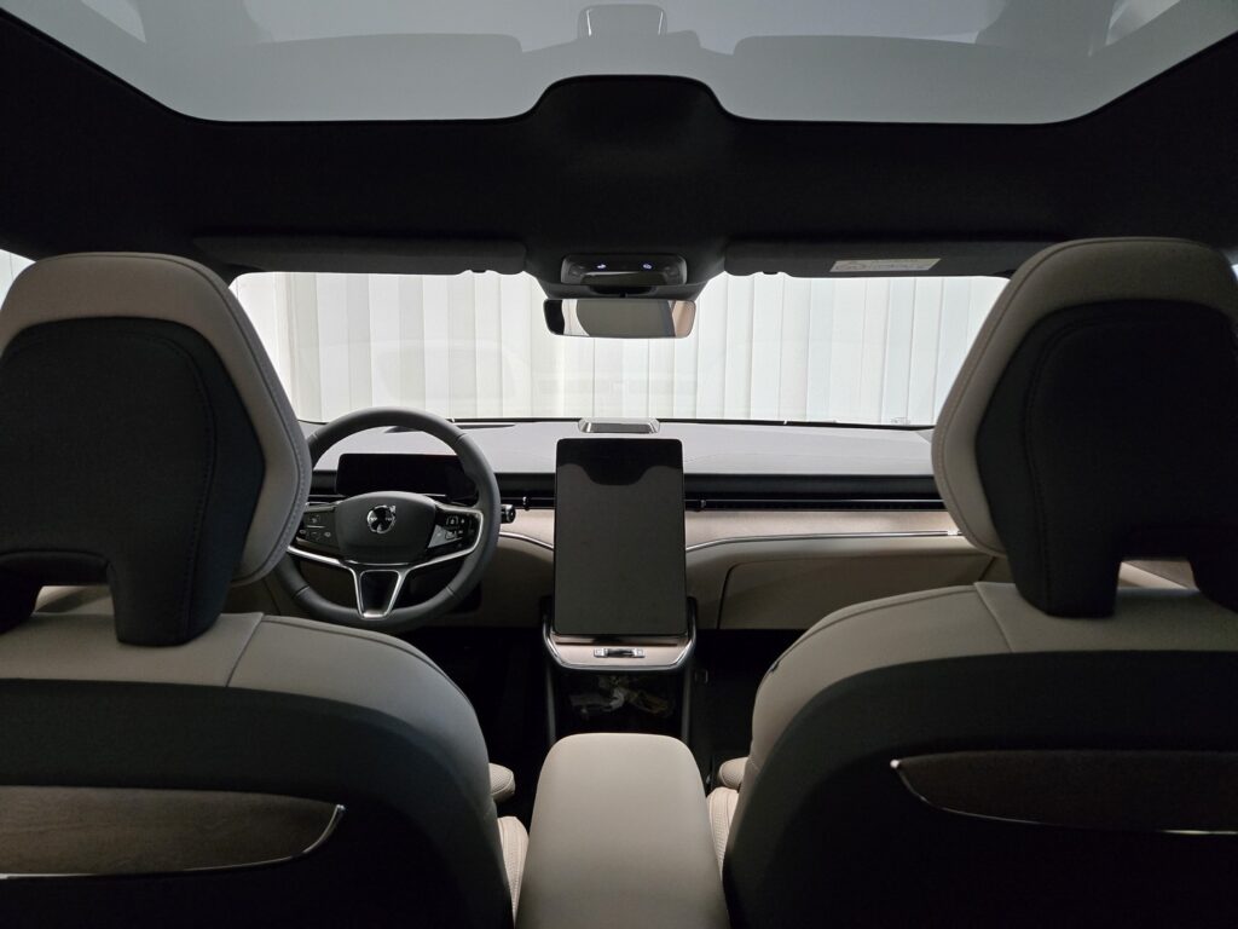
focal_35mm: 23
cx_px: 619
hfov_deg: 73.9
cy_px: 464
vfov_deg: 58.9
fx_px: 823
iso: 640
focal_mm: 5.4
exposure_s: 1/120
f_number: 1.8
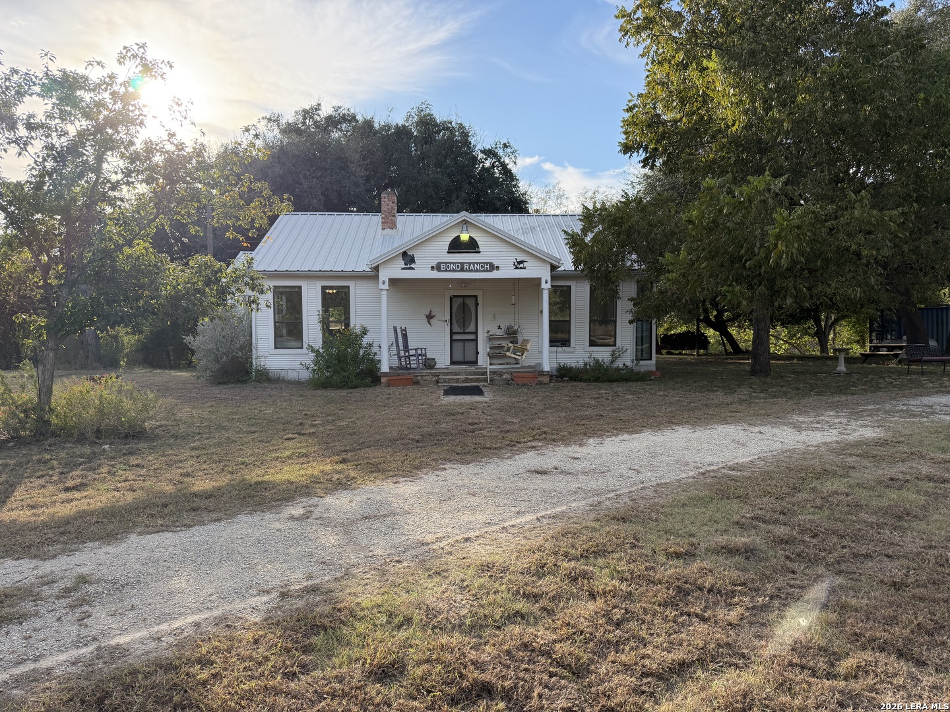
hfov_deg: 71.6
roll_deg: +1.6
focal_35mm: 24
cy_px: 356
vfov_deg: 56.8
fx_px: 659
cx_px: 475
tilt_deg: -3.3
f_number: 1.78
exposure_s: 1/1901
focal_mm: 6.76
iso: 100
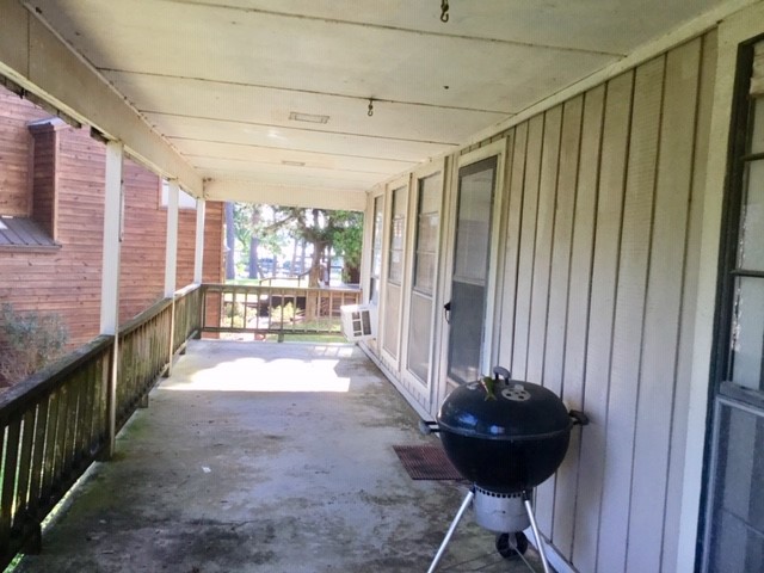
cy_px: 286
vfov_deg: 45.4
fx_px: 684
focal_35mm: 31
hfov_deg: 58.4
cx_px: 382
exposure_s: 1/120
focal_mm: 3.3
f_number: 2.4
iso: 32
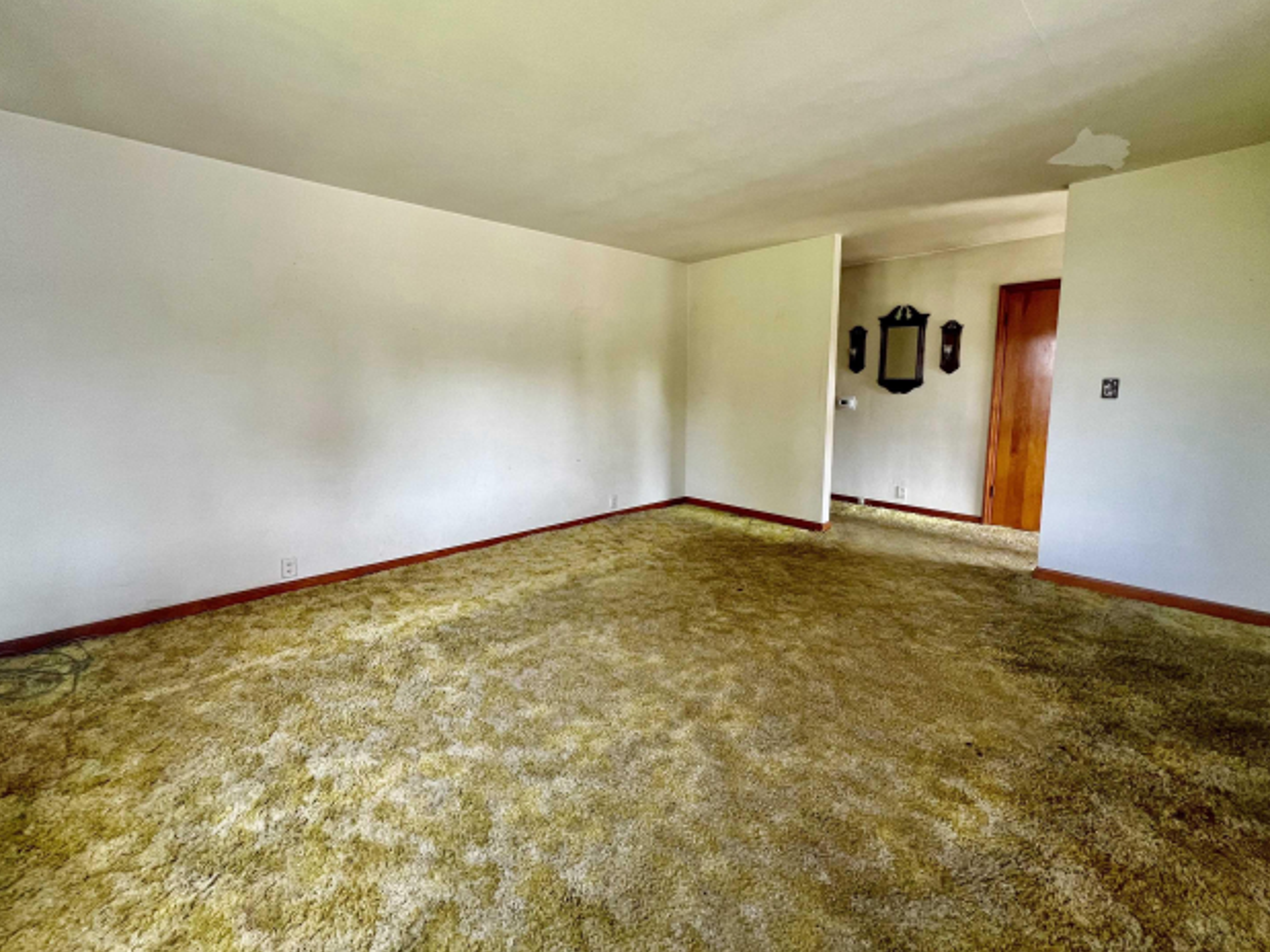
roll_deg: +0.1
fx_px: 514
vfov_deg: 85.5
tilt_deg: -6.7
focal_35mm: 14
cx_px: 645
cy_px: 445
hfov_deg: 102.1
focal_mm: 1.57
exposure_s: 1/99
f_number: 1.8
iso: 160
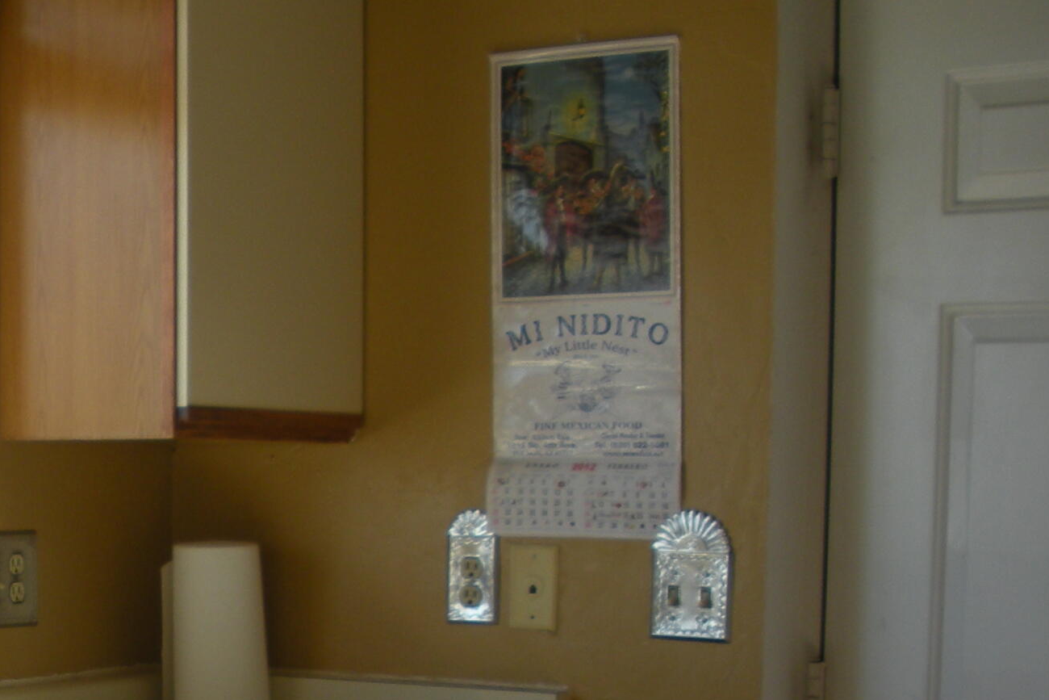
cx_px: -69
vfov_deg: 15.9
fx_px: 2448
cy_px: 740
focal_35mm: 84
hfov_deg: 22.9
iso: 64
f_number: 3.5
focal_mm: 6.3
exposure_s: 1/63.1
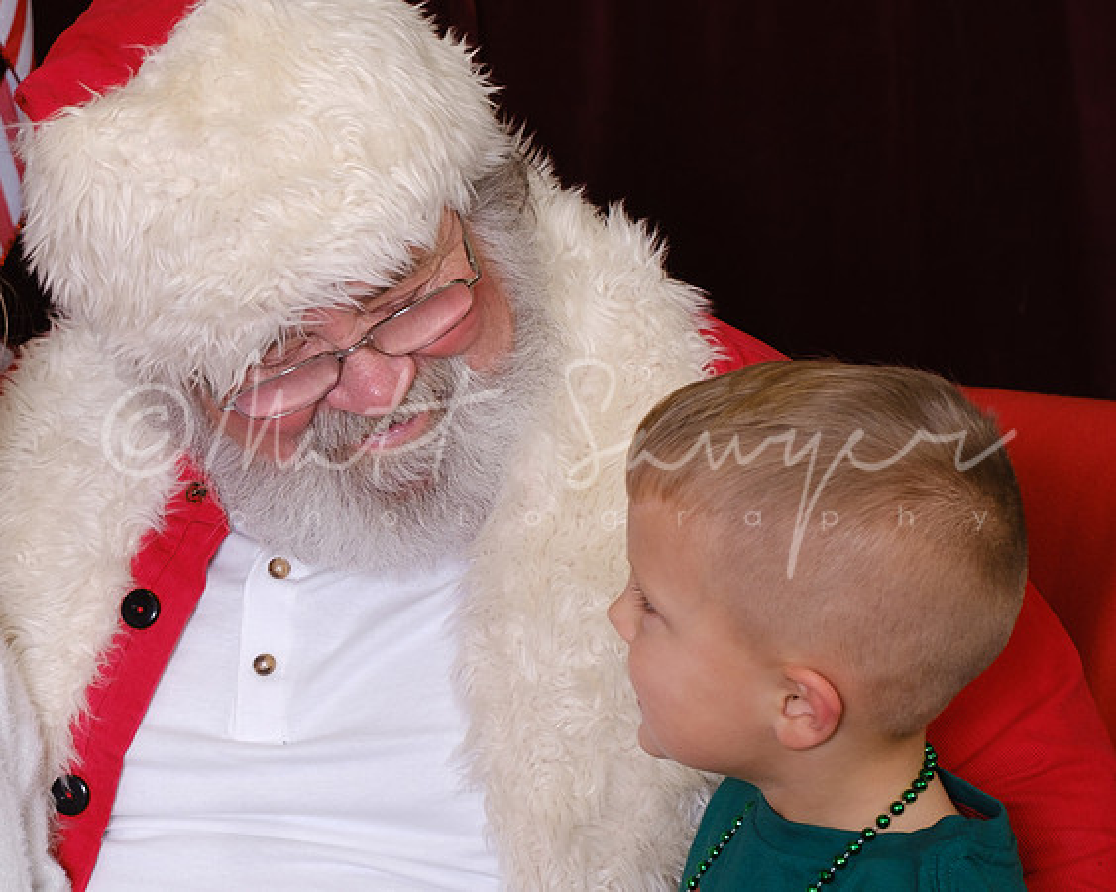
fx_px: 4193
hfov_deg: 14.8
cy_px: 447
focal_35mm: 127
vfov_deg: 12.1
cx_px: -87
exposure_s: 1/125
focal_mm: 41.4
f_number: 6.4
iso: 400
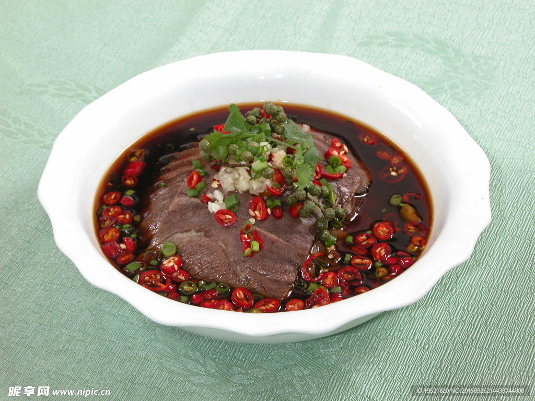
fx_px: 1437
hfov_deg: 21.1
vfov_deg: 15.9
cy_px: 200
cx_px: 268
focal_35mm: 93
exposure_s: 1/125
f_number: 5
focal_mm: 23.7
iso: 100
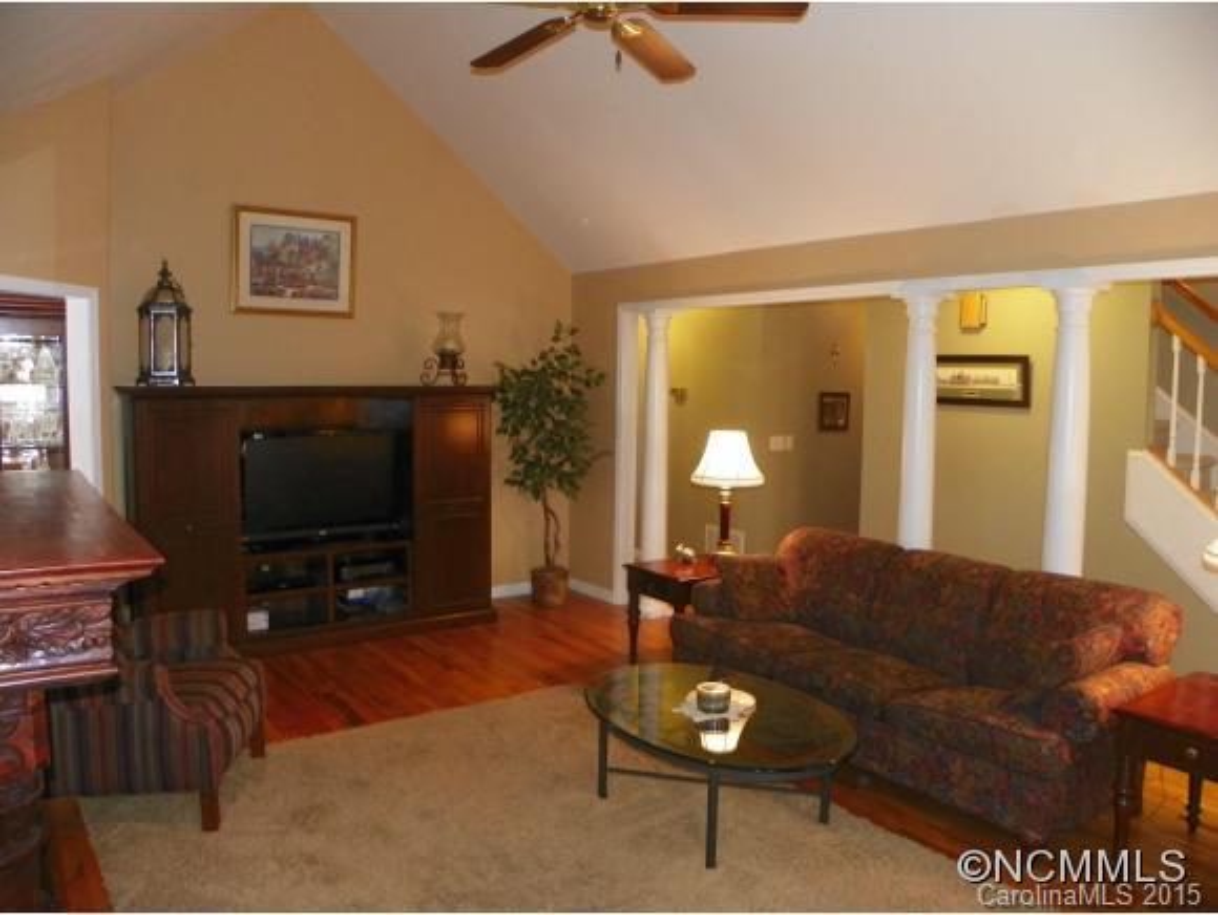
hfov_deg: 67.3
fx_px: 916
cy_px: 458
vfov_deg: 53.1
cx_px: 609
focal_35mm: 26
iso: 200
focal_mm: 4.6
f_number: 2.8
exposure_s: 1/30
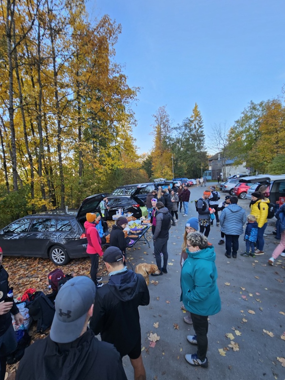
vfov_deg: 102.0
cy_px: 199
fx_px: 154
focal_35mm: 14
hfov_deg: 85.6
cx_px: 136
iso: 50
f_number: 2.2
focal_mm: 2.2
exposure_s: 1/115
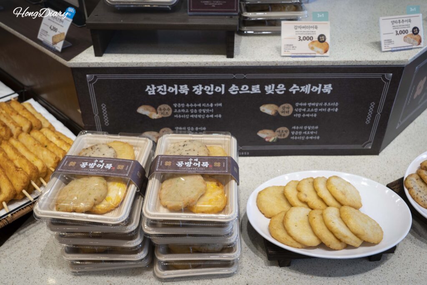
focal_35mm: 35
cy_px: 142
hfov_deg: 54.4
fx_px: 415
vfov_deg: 37.9
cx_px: 214
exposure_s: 1/160
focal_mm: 35
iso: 1250
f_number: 5
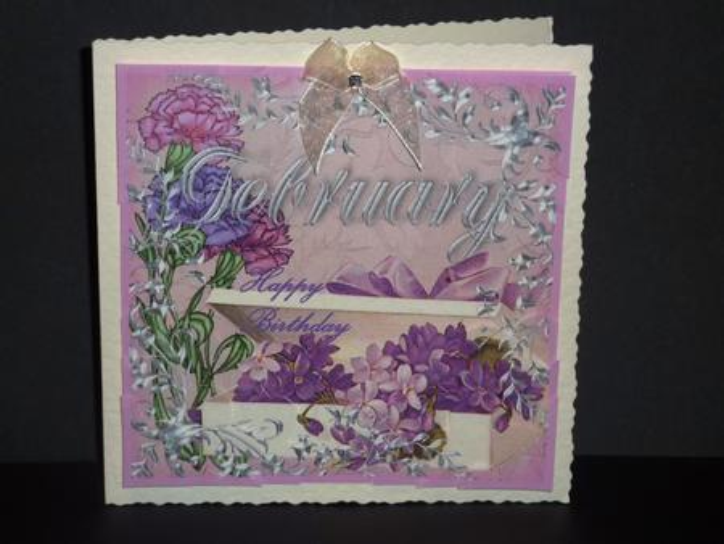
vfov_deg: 15.4
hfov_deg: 20.4
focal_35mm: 96
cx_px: 362
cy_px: 272
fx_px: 2009
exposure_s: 1/40
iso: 100
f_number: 4.3
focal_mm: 15.8
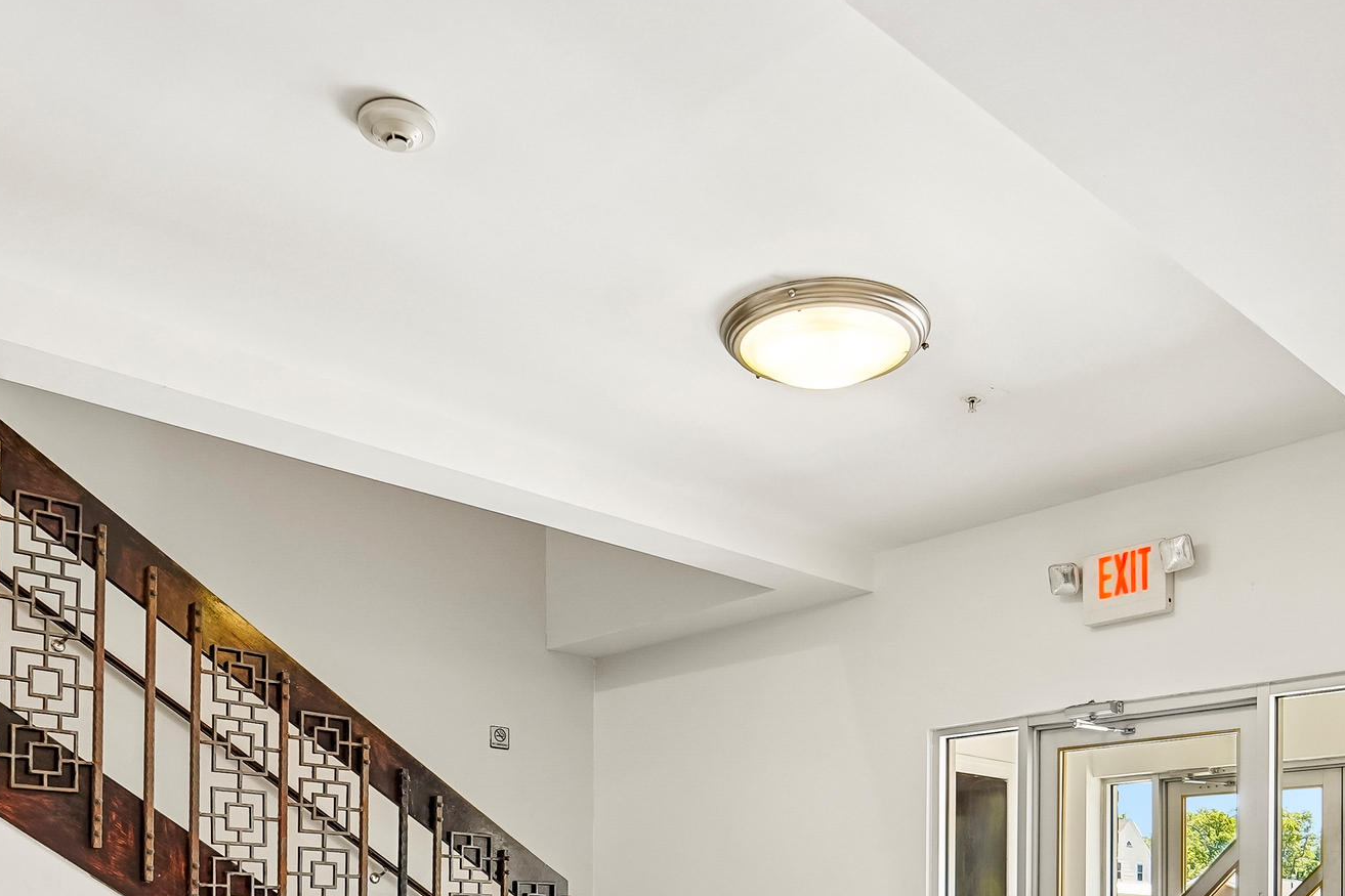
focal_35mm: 32
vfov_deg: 36.3
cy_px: 929
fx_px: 1195
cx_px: 720
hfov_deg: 58.7
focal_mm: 14
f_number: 8
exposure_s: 1/13
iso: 400
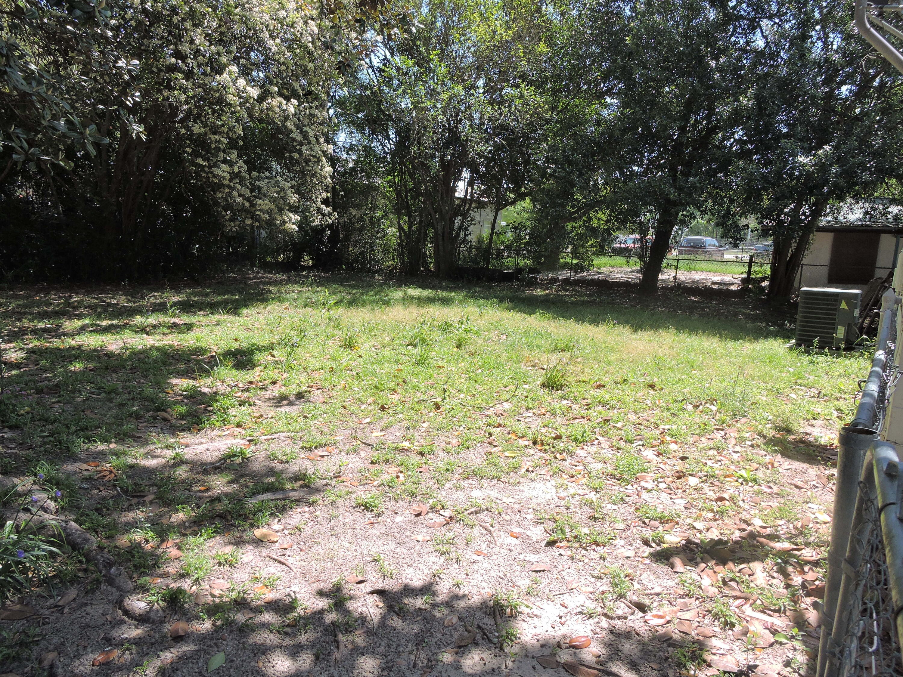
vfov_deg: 56.8
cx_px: 452
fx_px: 626
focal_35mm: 24
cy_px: 338
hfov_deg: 71.6
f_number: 3.3
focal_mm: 4.3
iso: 100
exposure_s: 1/400
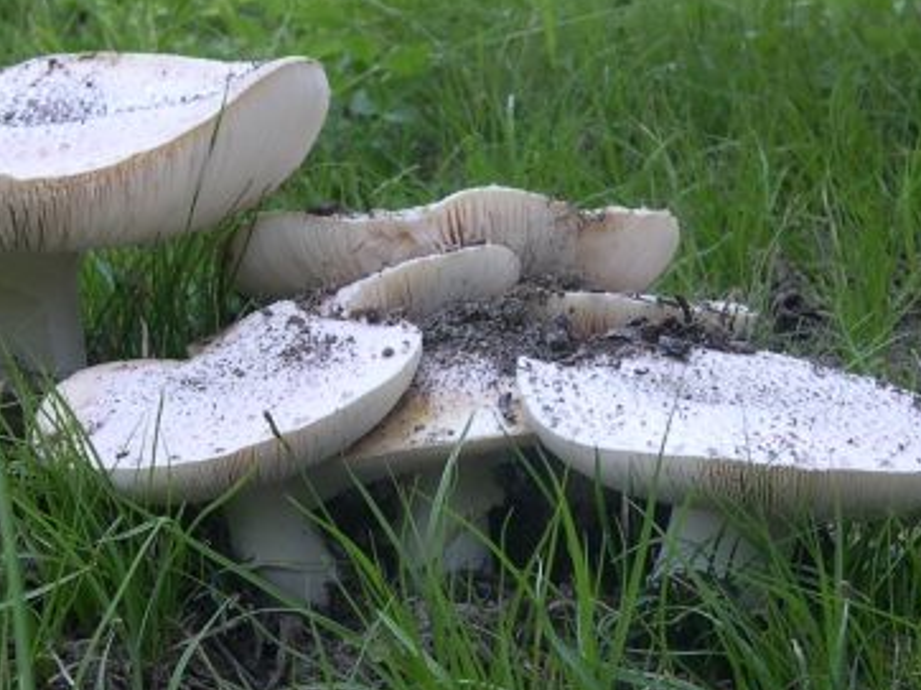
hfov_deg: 23.3
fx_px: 2233
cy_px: 425
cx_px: 443
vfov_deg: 17.5
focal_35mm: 84
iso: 100
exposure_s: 1/89.2
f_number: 2.8
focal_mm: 8
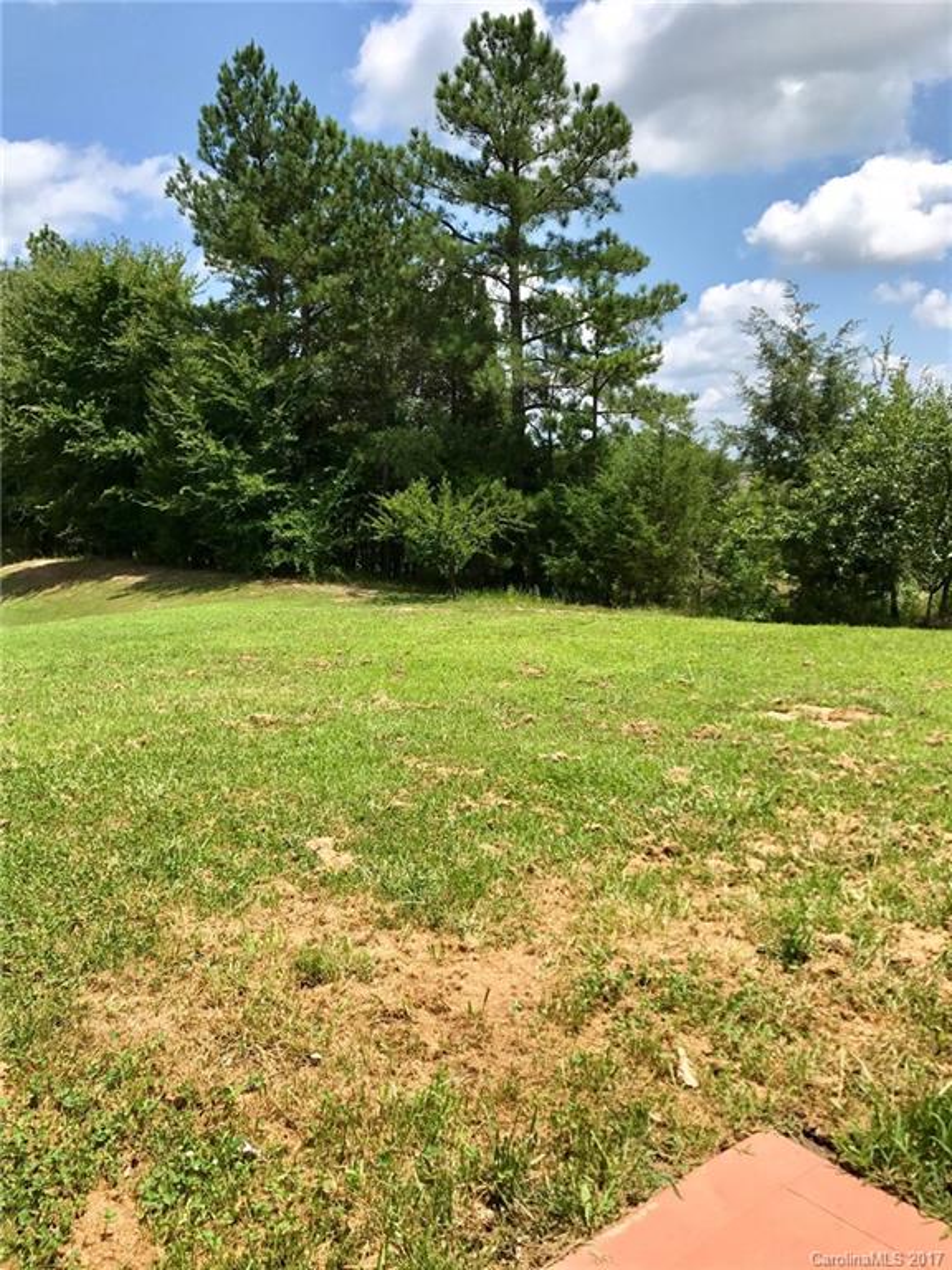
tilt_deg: -7.5
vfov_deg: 63.4
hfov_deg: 49.7
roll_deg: +1.3
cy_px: 635
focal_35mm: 28
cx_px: 476
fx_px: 1027
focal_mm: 3.99
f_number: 1.8
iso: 20
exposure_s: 1/2128
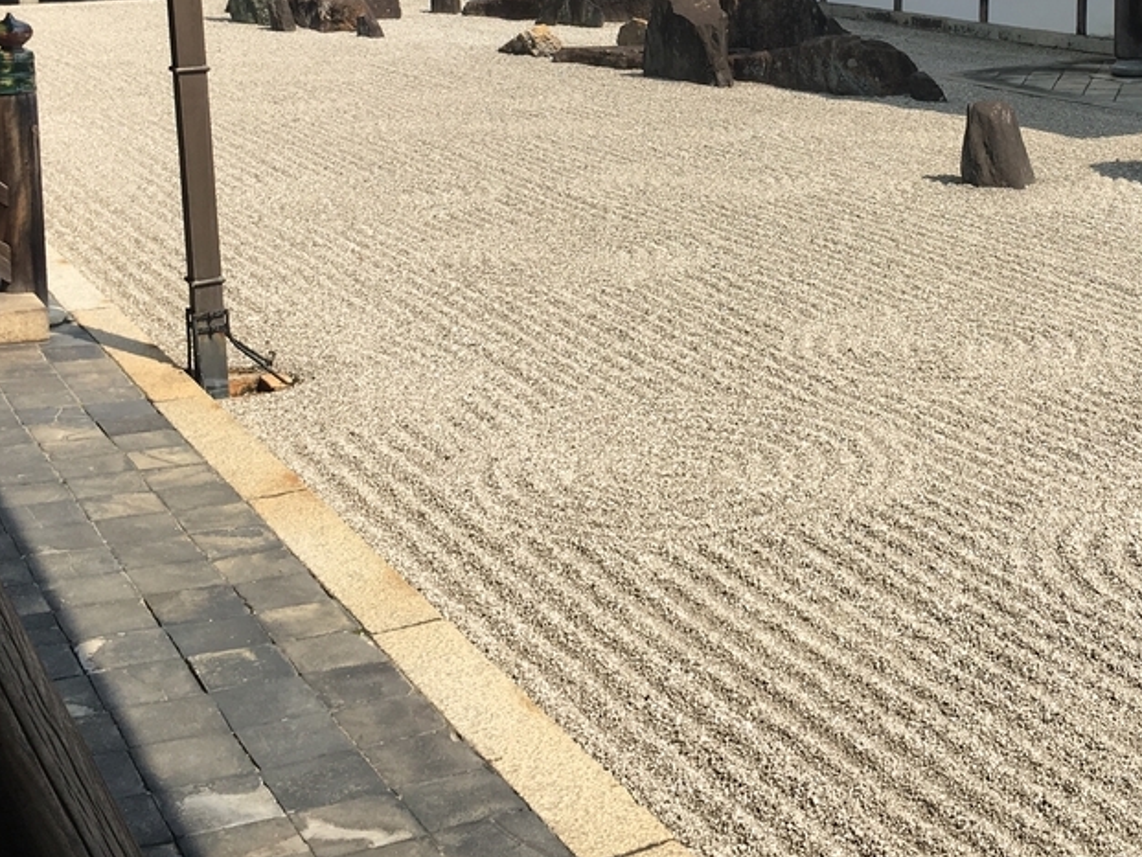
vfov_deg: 25.2
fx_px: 1848
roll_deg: +0.9
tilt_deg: -5.0
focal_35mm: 56
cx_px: 866
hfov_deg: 33.6
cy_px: 61
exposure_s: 1/1304
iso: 25
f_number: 2.2
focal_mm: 4.15
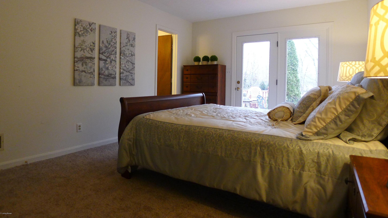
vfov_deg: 44.2
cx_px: 196
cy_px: 88
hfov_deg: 71.9
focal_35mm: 26
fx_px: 267
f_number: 2
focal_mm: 5.1
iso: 400
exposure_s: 1/50
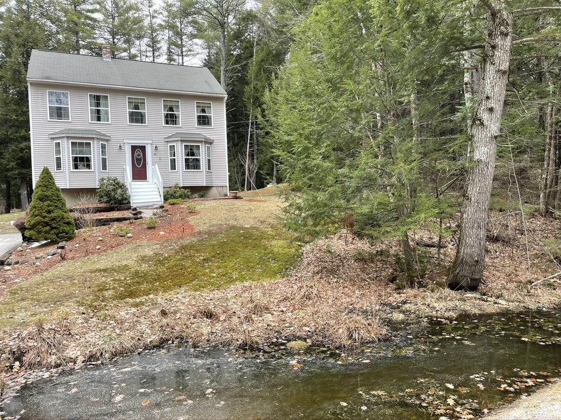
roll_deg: +1.9
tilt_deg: -2.5
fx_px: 421
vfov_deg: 53.1
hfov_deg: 67.3
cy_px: 210
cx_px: 280
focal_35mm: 26
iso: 32
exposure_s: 1/251
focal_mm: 5.1
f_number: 1.6
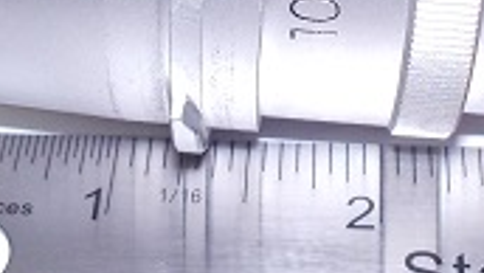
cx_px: 248
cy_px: -39
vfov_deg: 10.9
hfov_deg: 19.4
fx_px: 1413
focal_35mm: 110
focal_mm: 4.1
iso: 200
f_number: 3.3
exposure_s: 1/25
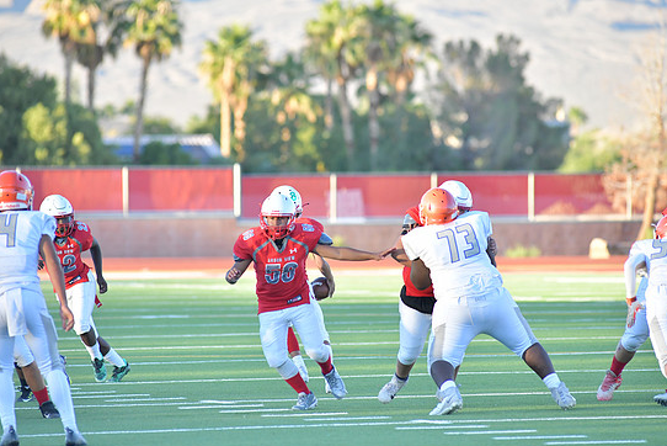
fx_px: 5950
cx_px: 342
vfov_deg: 4.3
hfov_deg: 6.4
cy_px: 219
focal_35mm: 321
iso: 2500
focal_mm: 300
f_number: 5
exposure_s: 1/2000
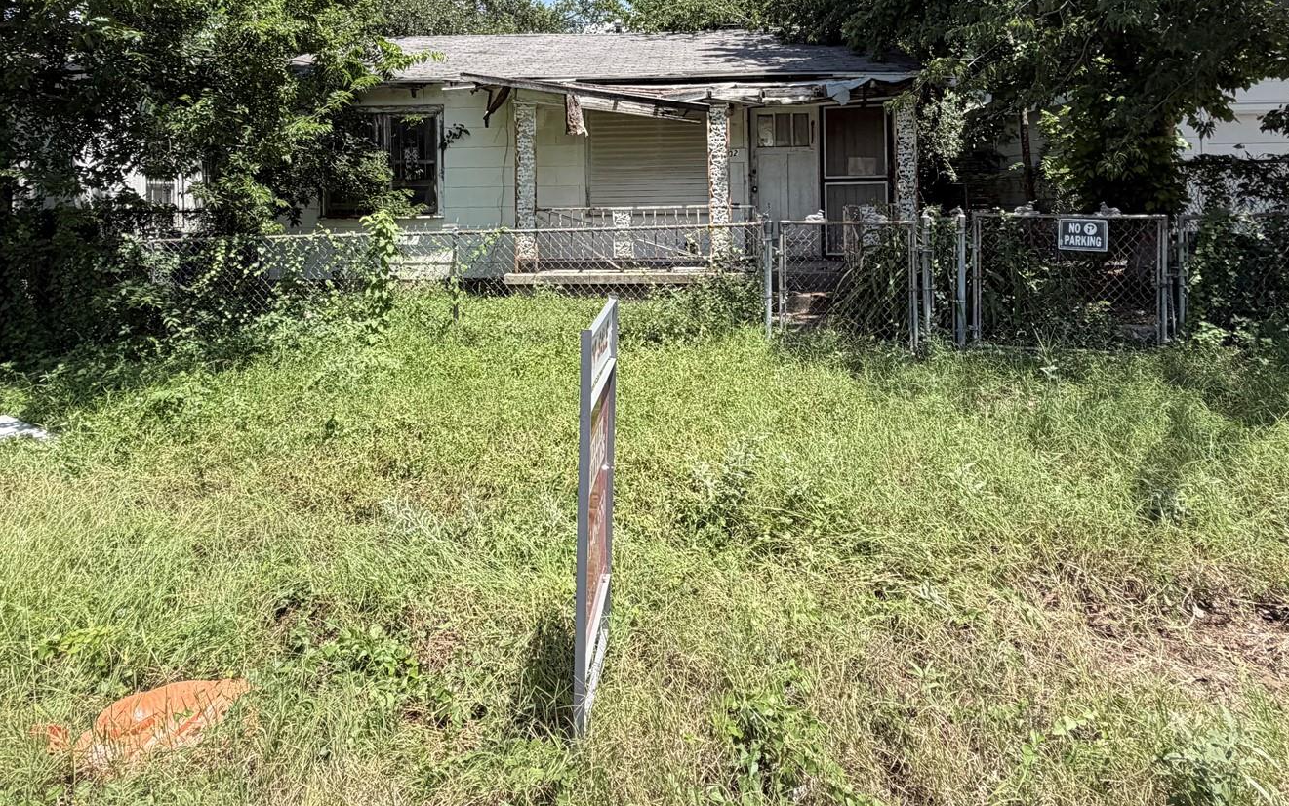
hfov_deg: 77.1
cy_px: 182
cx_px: 655
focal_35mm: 23
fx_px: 808
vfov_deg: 50.4
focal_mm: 2.22
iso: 40
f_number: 2.2
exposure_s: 1/770
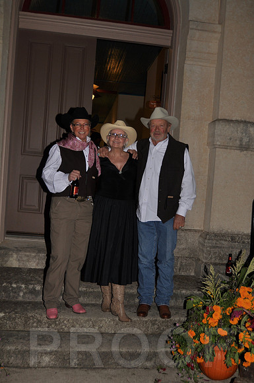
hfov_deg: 34.1
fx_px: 414
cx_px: 127
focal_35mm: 39
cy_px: 192
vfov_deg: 49.6
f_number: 4
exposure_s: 1/125
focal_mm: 26
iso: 250
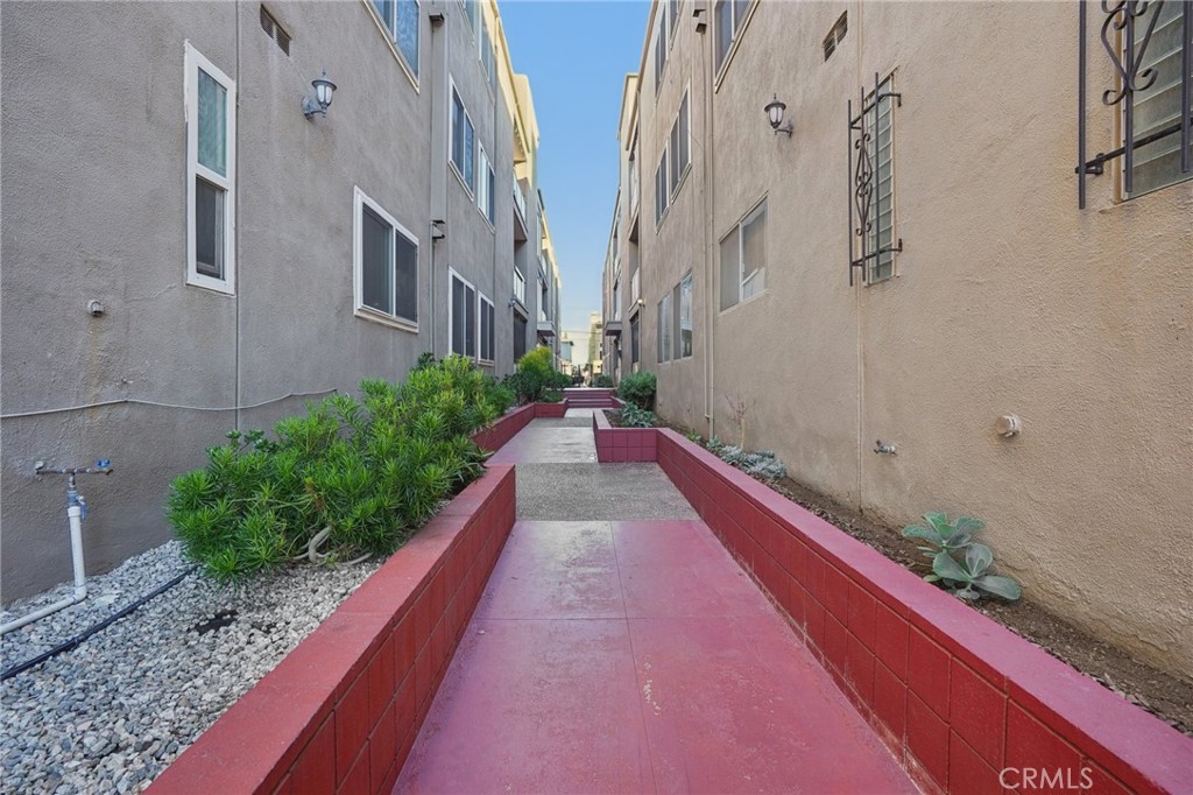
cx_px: 596
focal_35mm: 16
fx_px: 530
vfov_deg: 73.7
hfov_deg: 96.8
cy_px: 398
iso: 400
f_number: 8
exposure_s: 1/40
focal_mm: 16
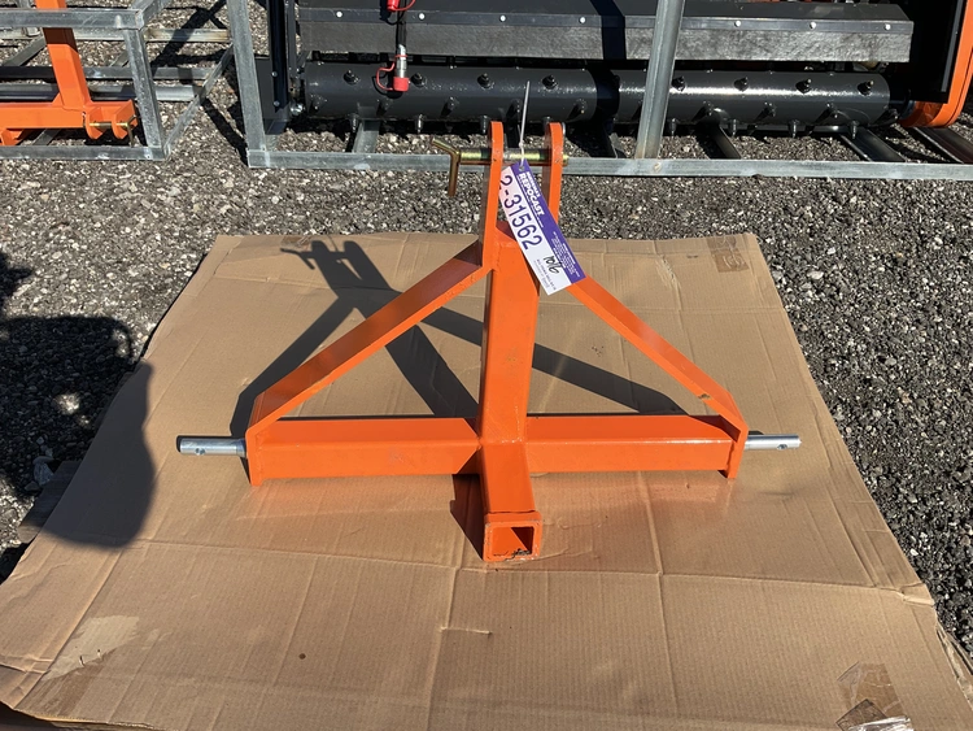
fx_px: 815
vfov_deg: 48.3
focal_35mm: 29
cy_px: 366
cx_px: 486
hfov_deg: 61.6
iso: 25
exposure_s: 1/2058
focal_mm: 3
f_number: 1.8
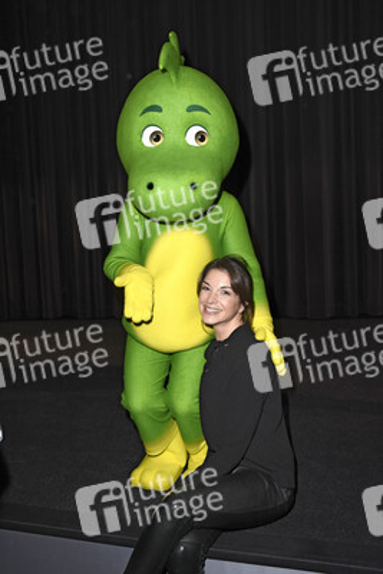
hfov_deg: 40.0
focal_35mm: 33
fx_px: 526
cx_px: 192
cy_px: 287
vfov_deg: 57.2
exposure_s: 1/125
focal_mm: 22
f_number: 5.6
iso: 800
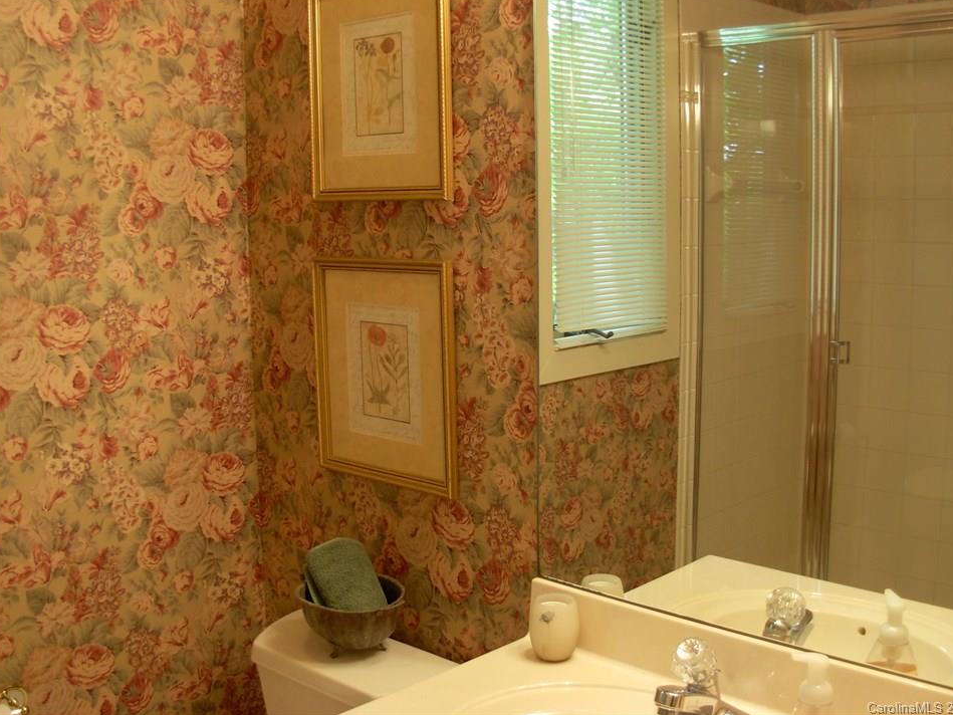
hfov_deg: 45.8
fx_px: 1129
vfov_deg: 35.1
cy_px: 331
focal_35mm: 41
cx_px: 468
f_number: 2.9
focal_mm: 6.3
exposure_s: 1/7.3
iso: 79
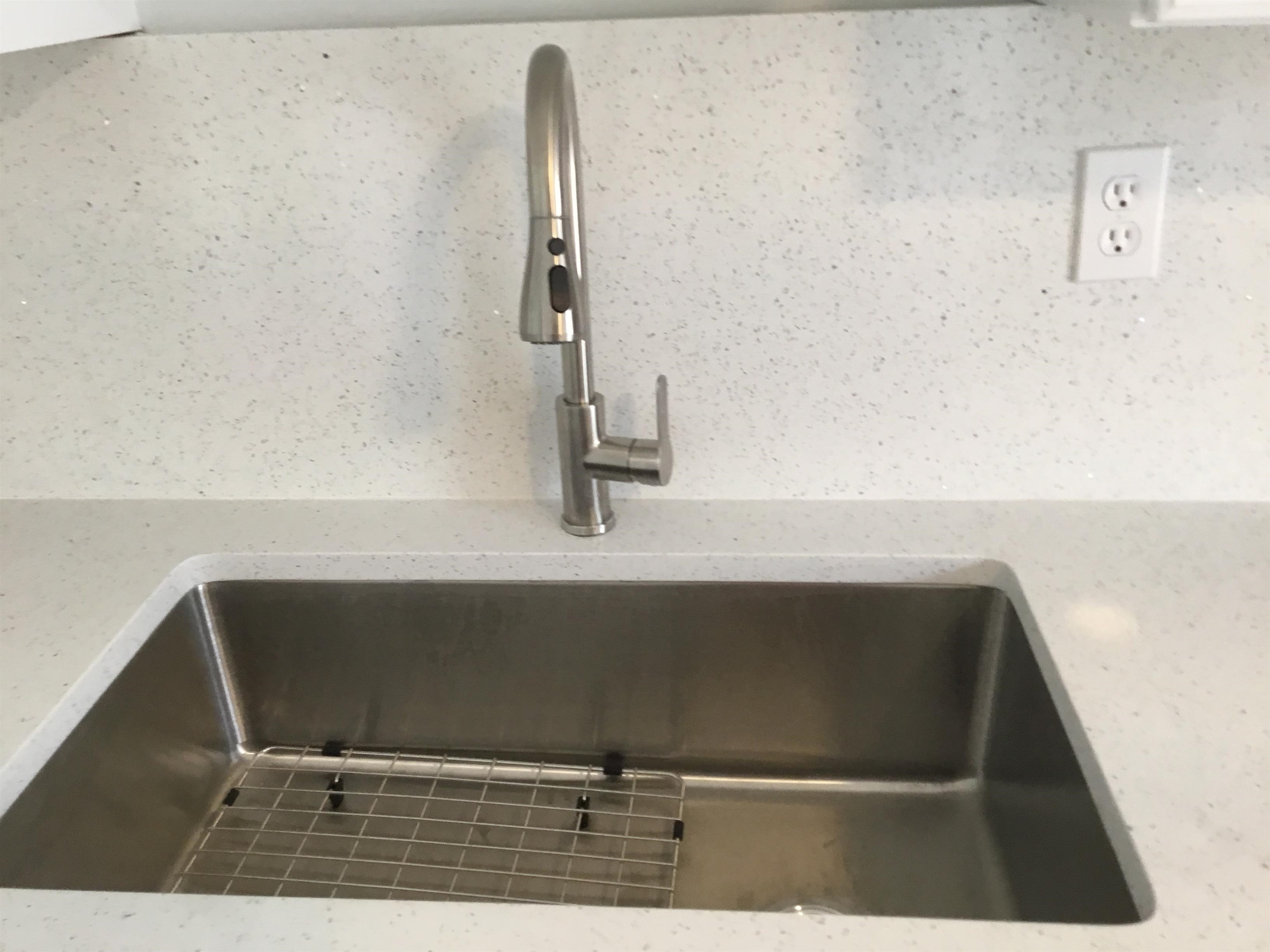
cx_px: 635
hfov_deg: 58.4
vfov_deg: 45.4
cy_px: 476
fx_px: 1137
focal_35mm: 31
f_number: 2.4
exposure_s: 1/33
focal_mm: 3.3
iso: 100
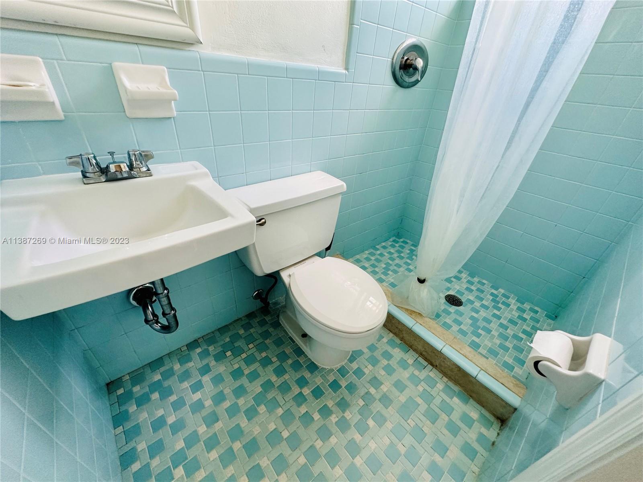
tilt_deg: -32.8
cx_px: 322
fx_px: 260
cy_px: 241
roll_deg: -5.6
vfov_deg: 85.7
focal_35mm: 14
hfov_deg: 102.1
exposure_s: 1/120
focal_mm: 2.22
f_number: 2.2
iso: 200
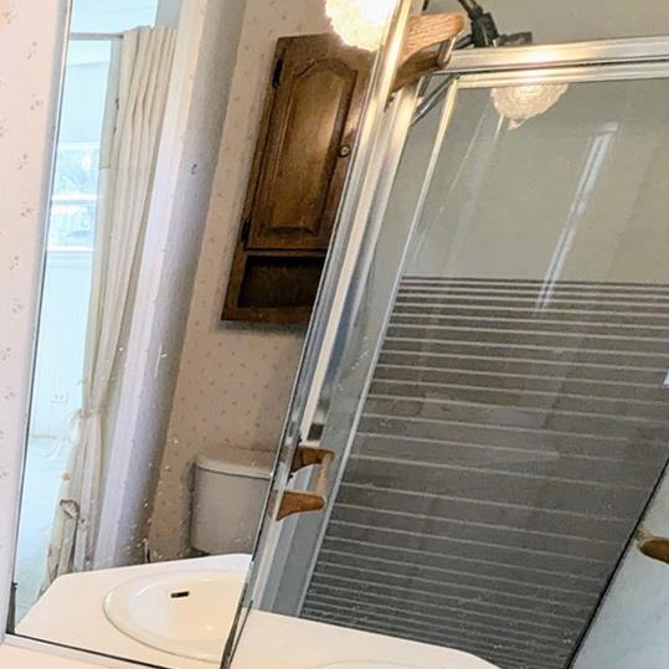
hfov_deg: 35.5
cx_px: -173
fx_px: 743
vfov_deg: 42.7
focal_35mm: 34
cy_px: 647
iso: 86
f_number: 2.2
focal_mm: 1.95
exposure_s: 1/120
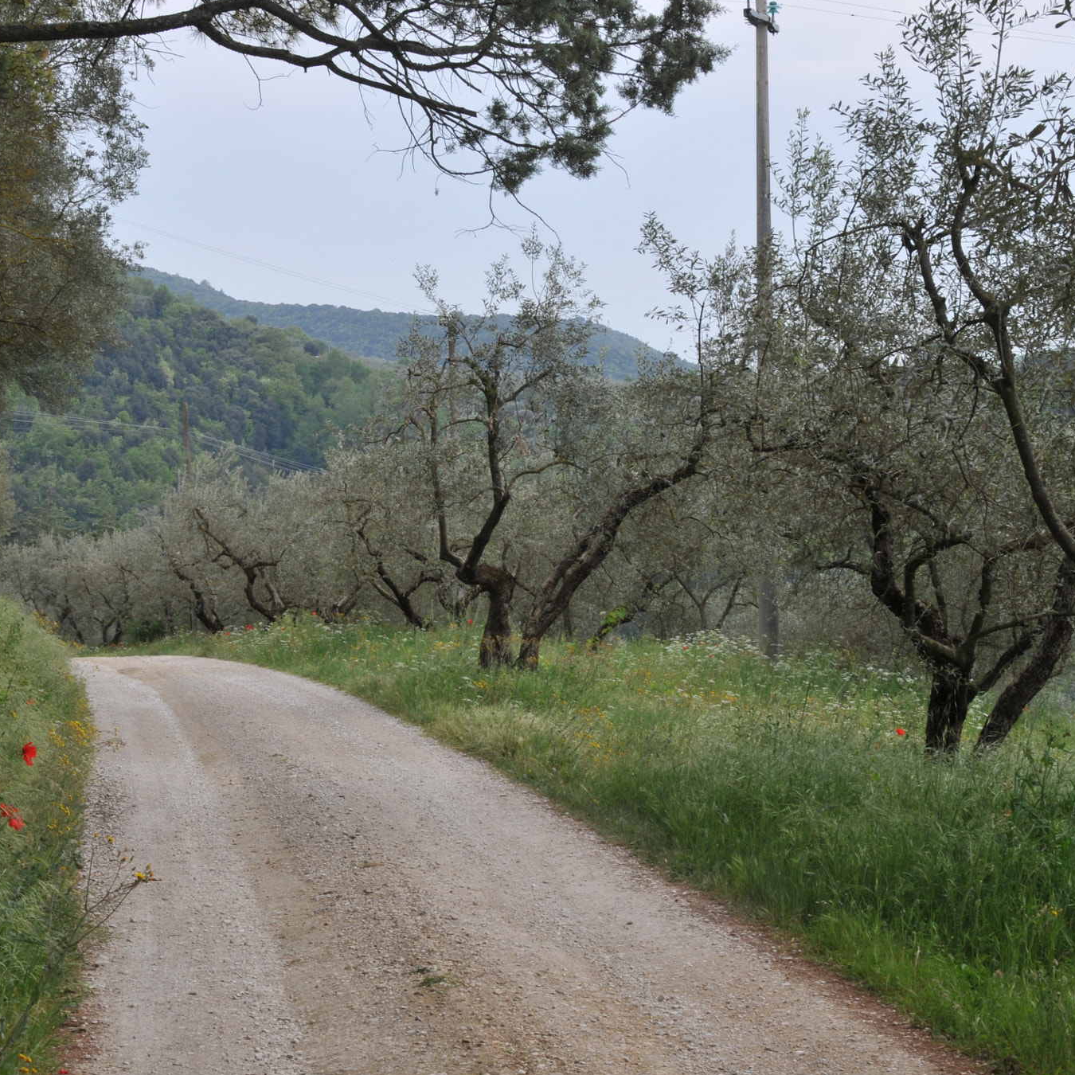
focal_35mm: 85
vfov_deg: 20.4
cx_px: 549
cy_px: 538
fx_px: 2986
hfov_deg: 20.4
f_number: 16
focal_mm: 44
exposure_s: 1/60
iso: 200
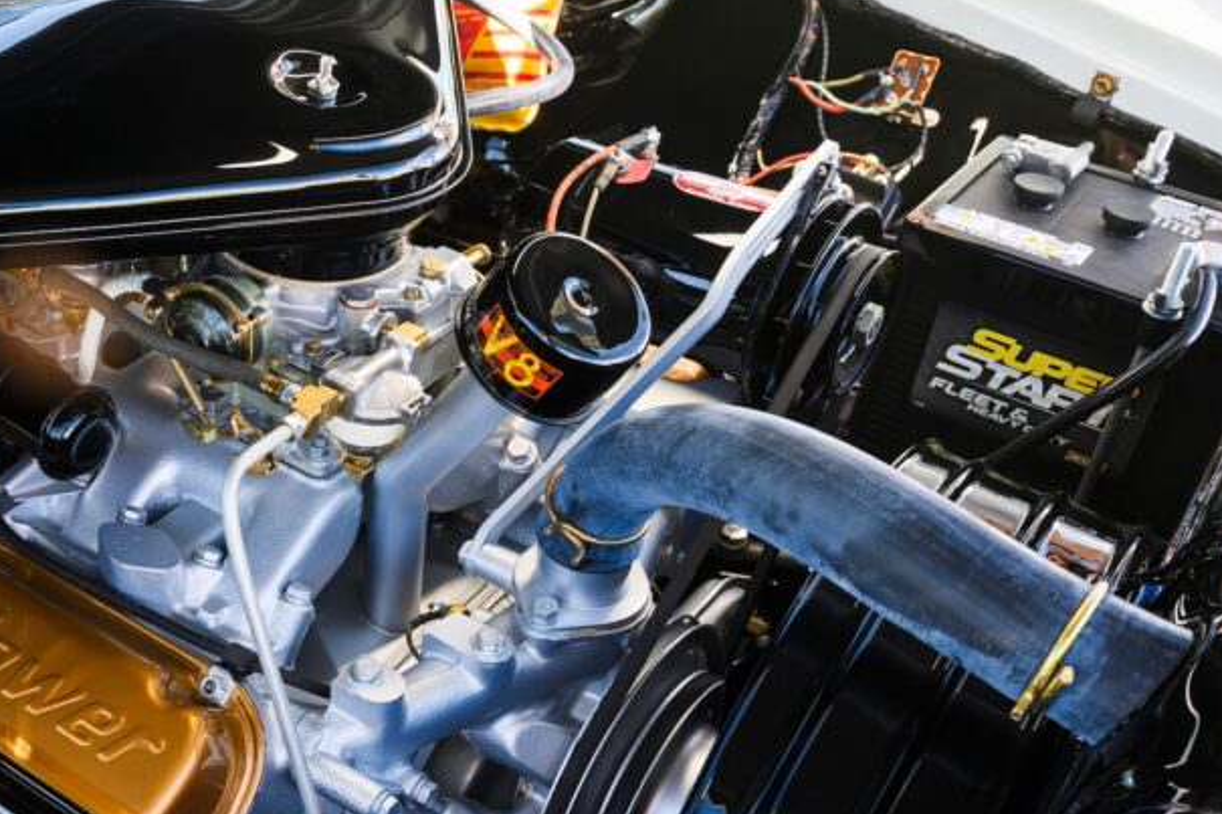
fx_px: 1522
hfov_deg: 41.8
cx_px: 240
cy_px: 474
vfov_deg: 29.9
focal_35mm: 45
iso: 500
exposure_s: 1/20
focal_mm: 26.5
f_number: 8
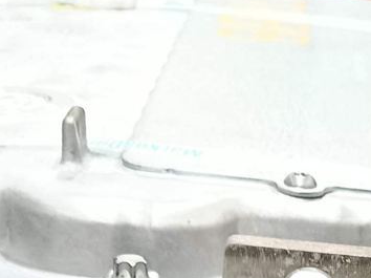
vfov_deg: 9.0
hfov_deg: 14.0
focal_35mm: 139
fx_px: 1489
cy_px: 775
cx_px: 368
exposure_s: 1/33.3
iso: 1271
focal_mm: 5.24
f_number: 1.7
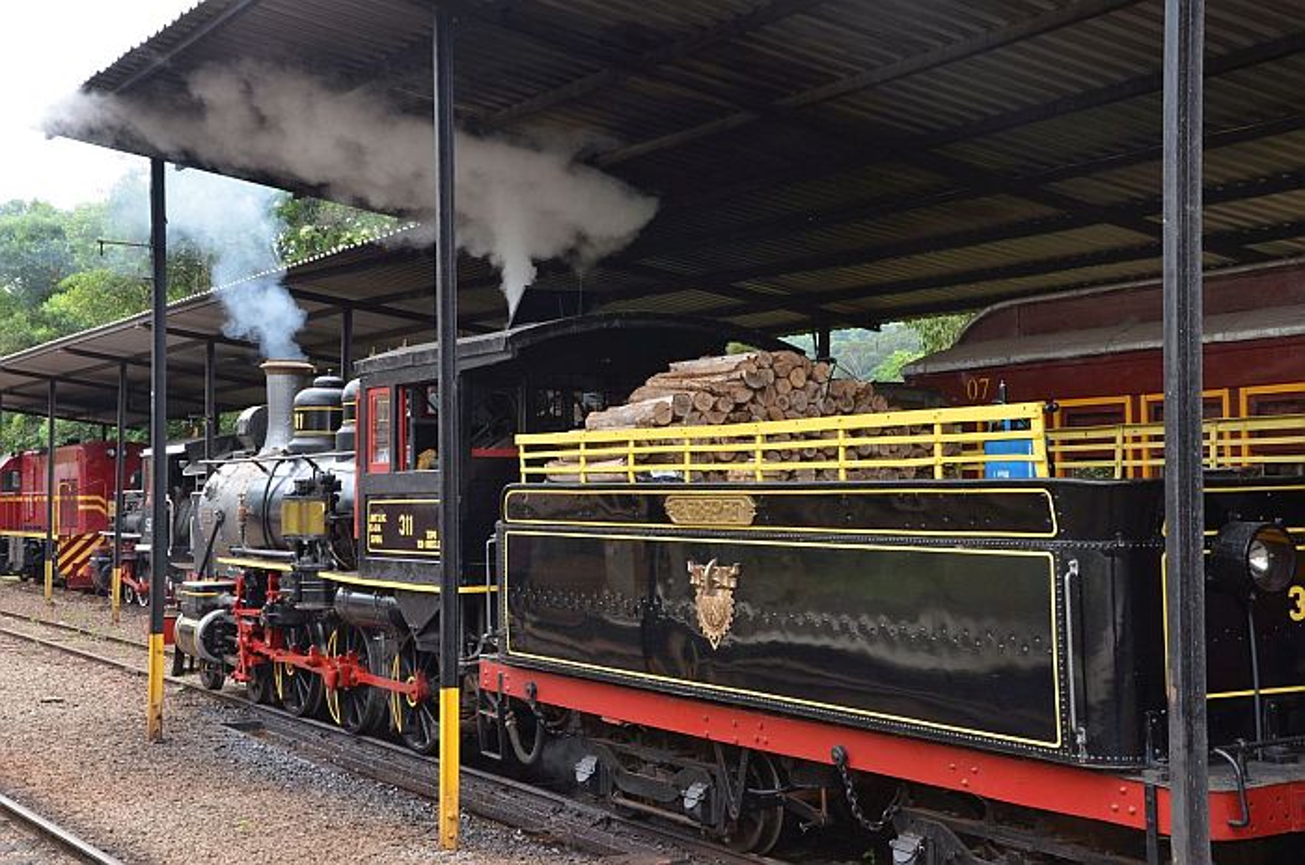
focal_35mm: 51
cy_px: 432
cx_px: 652
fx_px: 1845
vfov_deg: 26.4
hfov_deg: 38.9
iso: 500
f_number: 8
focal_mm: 34
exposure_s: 1/250
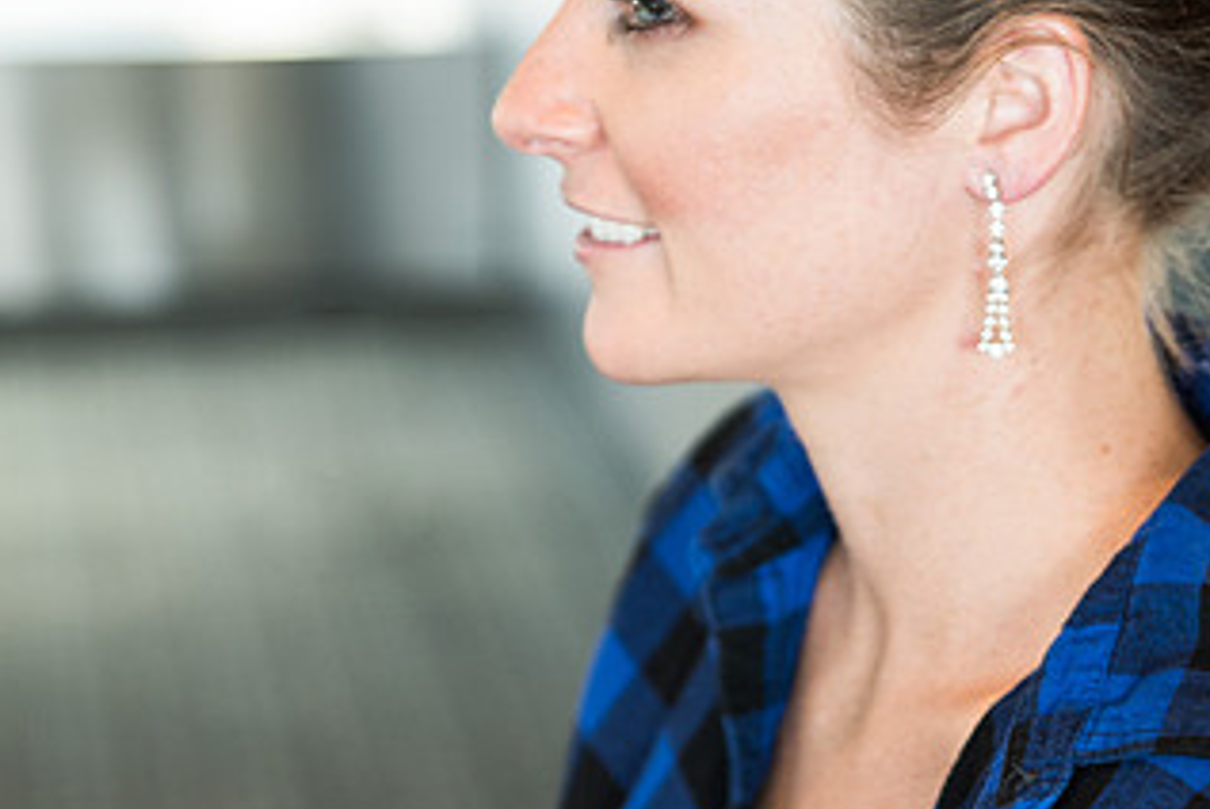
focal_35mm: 128
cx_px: 821
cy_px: 197
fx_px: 4306
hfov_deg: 16.0
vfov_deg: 10.7
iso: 360
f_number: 2.8
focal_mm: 70
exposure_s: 1/100
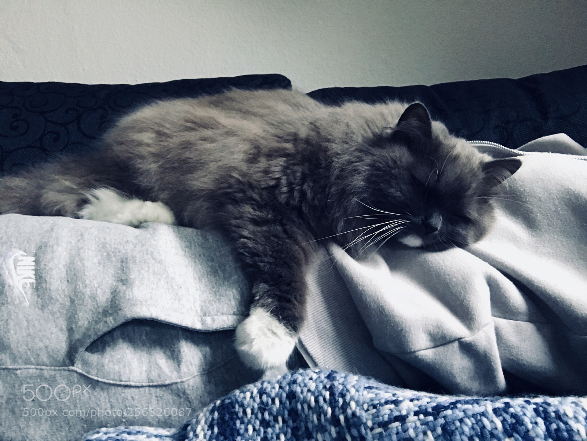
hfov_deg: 56.8
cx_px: 294
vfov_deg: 44.2
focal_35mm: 32
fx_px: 543
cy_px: 220
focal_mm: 2.87
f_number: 2.2
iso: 500
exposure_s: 1/17
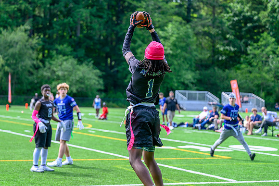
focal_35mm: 88
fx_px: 679
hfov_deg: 23.2
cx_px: 130
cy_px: 79
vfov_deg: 15.6
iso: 320
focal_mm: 70
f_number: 2.8
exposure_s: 1/2000
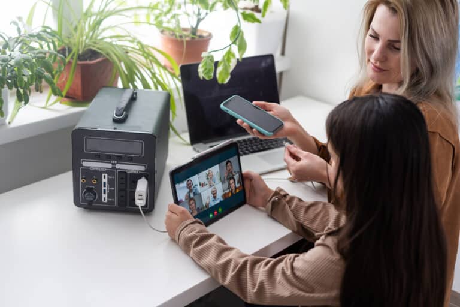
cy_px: 154
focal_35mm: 50
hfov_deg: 39.6
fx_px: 639
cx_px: 230
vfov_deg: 27.0
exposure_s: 1/100
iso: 160
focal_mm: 50
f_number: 2.8
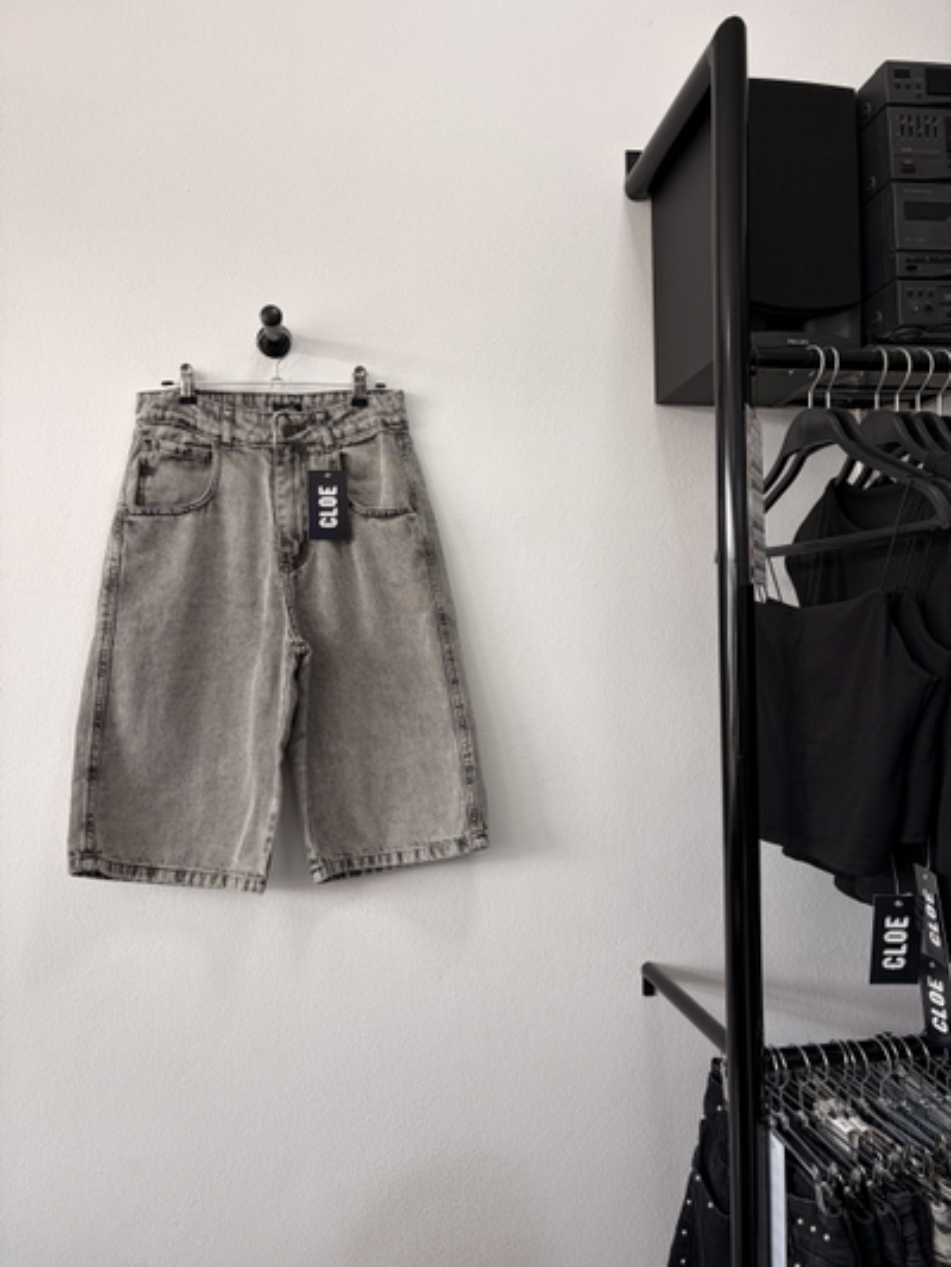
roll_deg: +0.6
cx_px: 476
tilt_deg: +1.6
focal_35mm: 26
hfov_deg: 53.1
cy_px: 634
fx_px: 952
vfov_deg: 67.3
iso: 40
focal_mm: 5.96
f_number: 1.6
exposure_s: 1/122
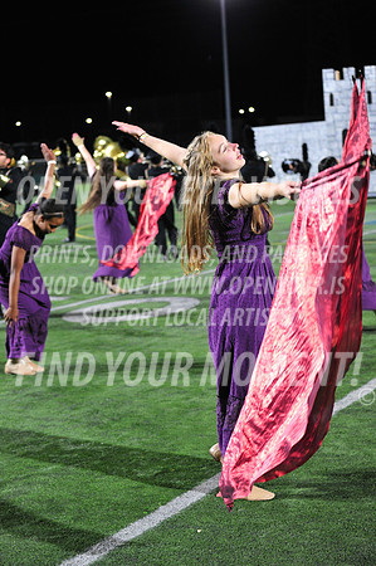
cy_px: 283
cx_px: 188
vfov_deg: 28.9
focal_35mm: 70
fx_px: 1099
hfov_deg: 19.4
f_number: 4
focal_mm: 70
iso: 4000
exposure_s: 1/320
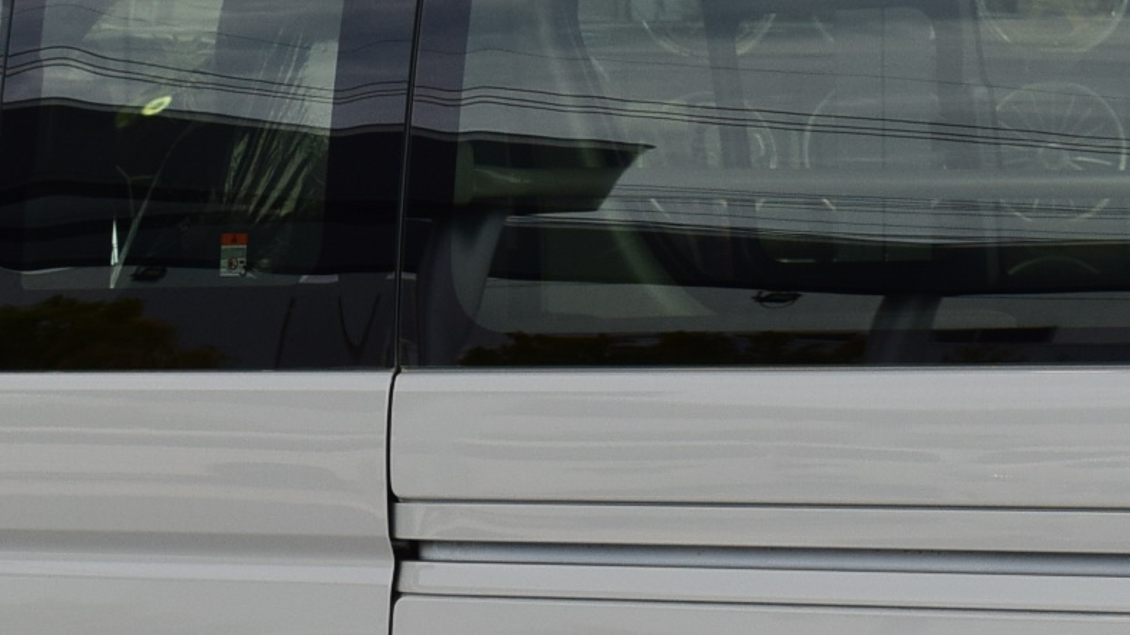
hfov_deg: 10.0
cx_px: 684
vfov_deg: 5.6
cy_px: 583
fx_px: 6441
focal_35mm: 215
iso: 400
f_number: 11
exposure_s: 1/400
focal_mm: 36
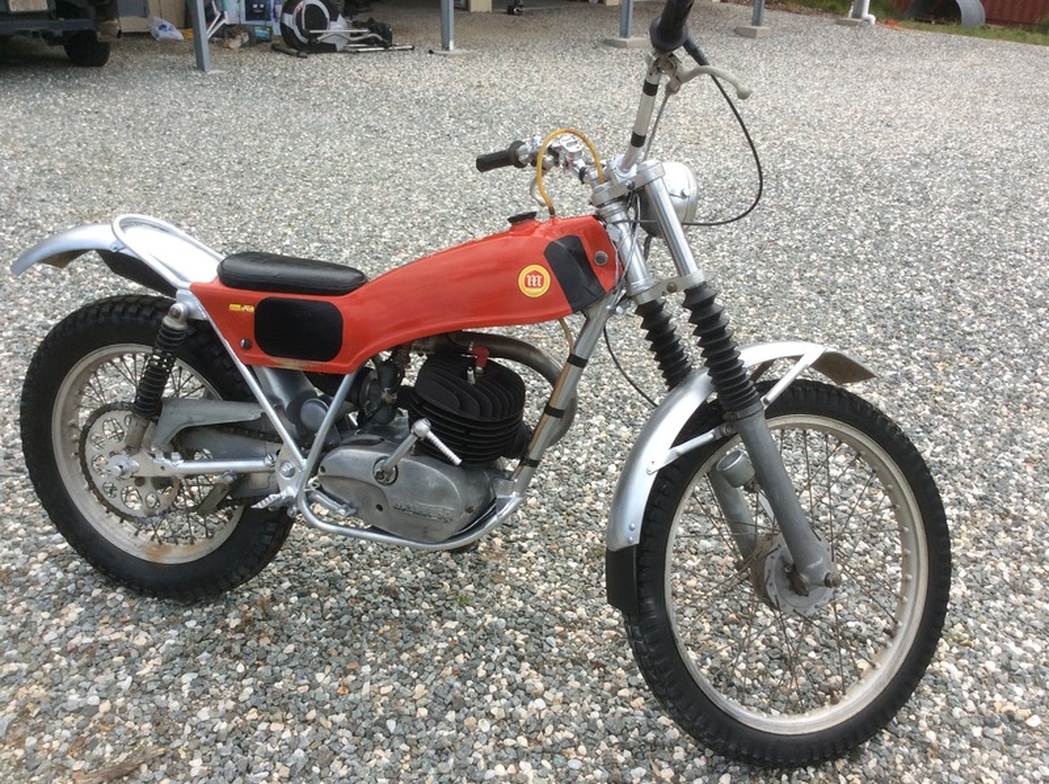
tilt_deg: -27.0
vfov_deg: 44.1
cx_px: 524
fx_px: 969
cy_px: 392
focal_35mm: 32
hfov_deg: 56.9
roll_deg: -3.2
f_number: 2.4
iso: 32
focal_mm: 3.3
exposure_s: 1/545
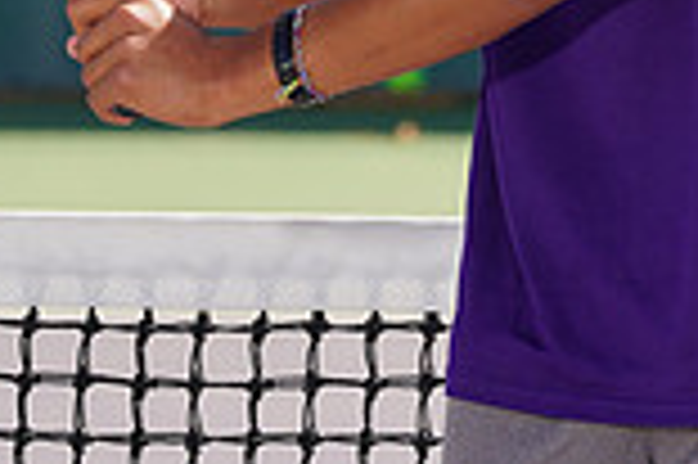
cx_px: 446
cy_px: -399
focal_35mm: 733
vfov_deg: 1.9
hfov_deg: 2.8
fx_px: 14197
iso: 100
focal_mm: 196
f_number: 8
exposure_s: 1/250
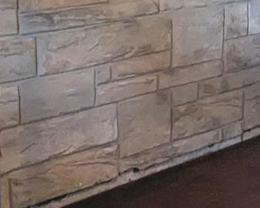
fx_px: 601
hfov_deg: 23.8
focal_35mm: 78
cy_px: 16
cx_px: 233
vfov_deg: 19.3
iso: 339
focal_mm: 1.95
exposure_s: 1/24
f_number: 2.2
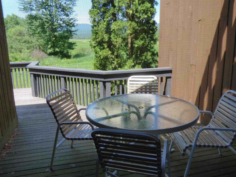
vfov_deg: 46.8
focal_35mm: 30
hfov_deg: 60.0
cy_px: 88
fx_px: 205
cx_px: 118
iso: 200
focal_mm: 5.29
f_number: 3.3
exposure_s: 1/320
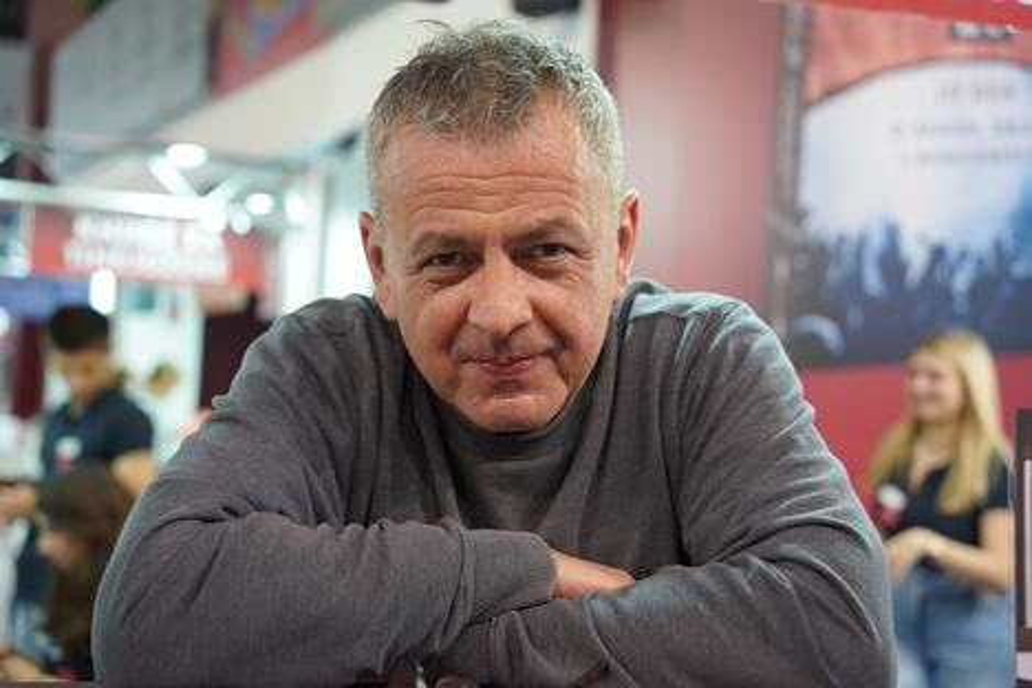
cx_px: 516
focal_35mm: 59
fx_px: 1691
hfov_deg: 33.9
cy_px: 344
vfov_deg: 23.0
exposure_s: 1/160
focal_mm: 59
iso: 1600
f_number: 4
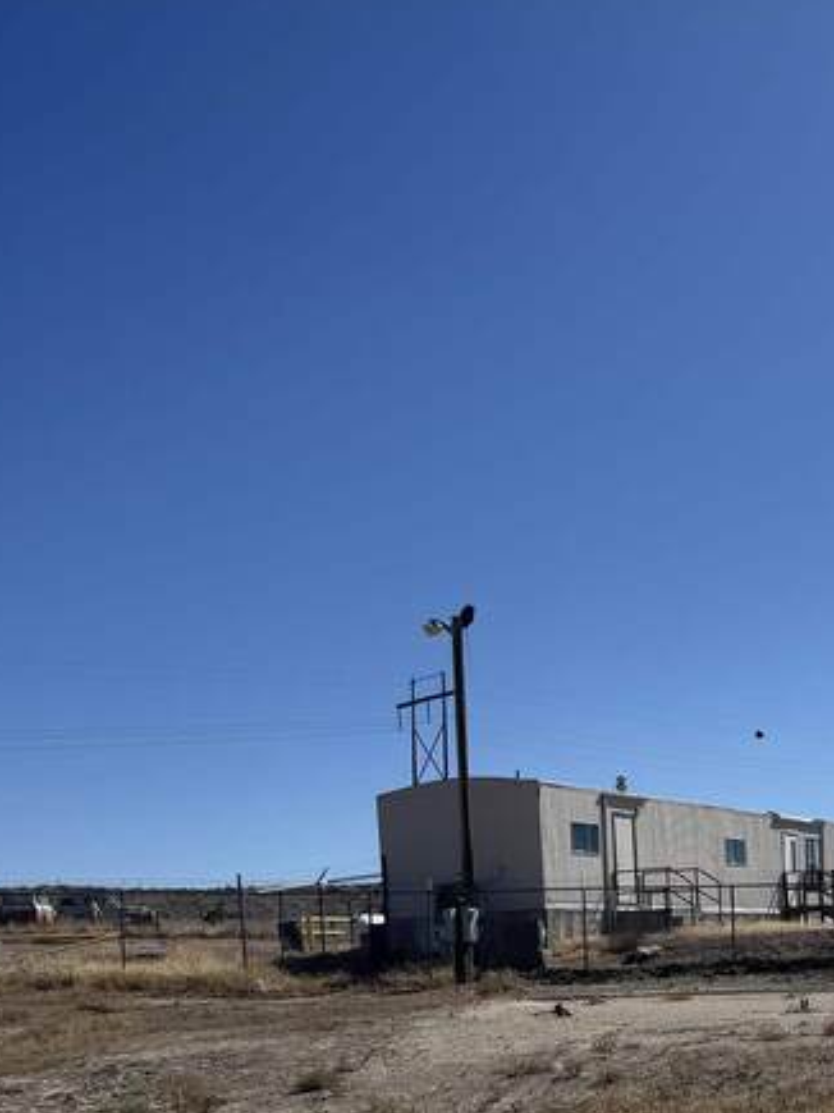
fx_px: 1703
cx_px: 719
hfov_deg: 26.7
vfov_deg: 33.5
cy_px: 1075
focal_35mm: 53
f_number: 1.78
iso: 80
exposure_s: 1/9009
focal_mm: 6.76
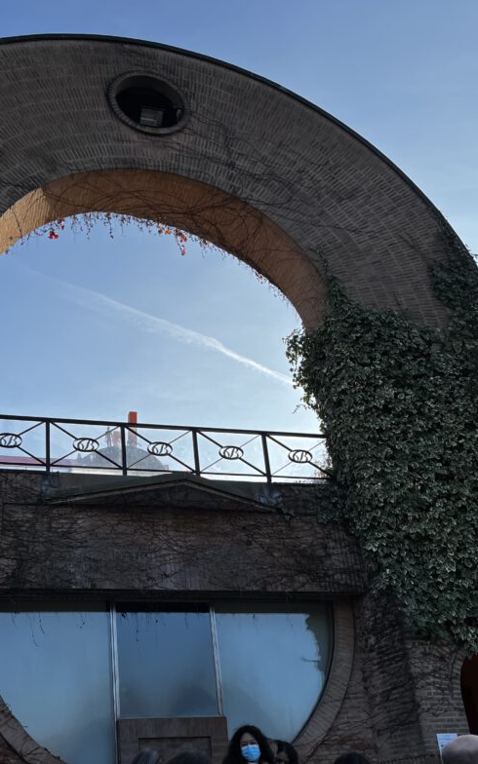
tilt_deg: +24.0
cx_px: 130
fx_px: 750
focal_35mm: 36
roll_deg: +4.0
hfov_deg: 34.7
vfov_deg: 53.2
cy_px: 493
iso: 50
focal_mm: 5.1
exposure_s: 1/4016
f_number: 1.6
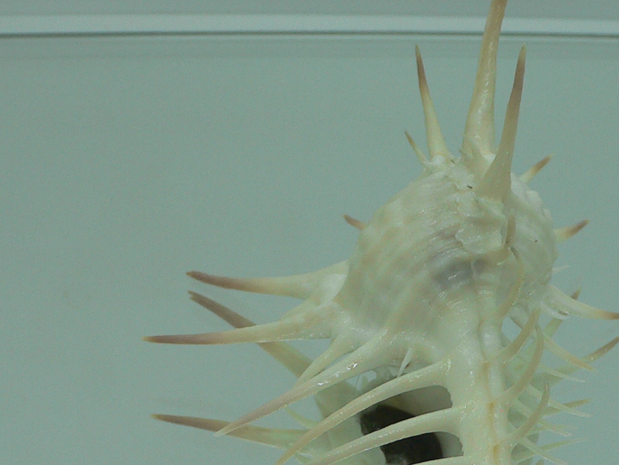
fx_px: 1198
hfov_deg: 28.7
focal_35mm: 67
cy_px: 323
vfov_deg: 21.8
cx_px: 435
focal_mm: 4.6
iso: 80
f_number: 2.8
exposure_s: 1/80
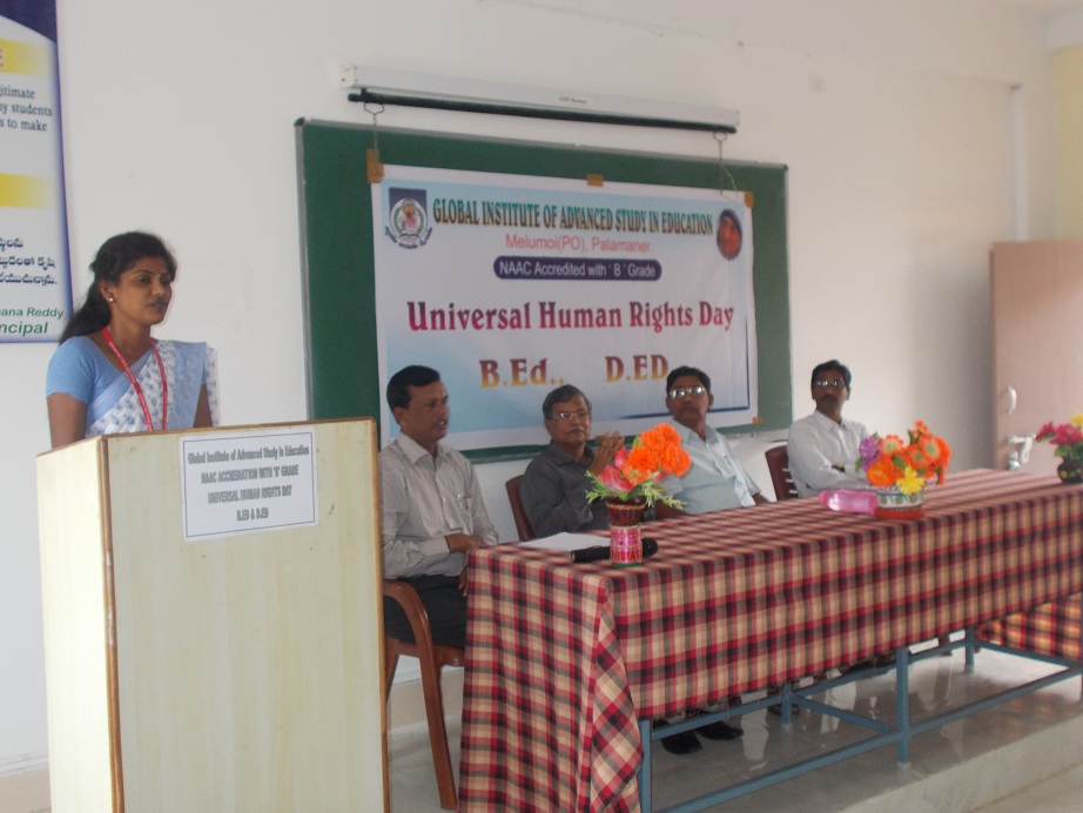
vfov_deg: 36.8
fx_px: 1220
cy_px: 406
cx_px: 542
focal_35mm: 39
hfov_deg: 47.9
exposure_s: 1/30
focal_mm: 6.9
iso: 250
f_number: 3.9
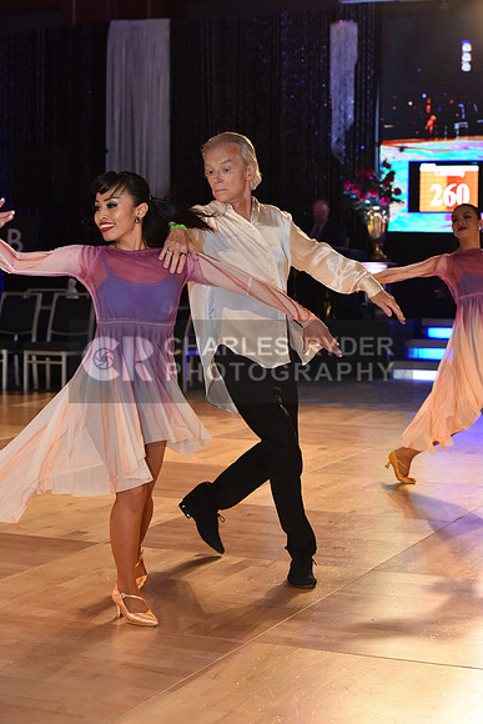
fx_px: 1408
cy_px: 362
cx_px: 242
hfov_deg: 19.5
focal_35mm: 70
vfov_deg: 28.8
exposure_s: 1/320
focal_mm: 70
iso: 2000
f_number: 5
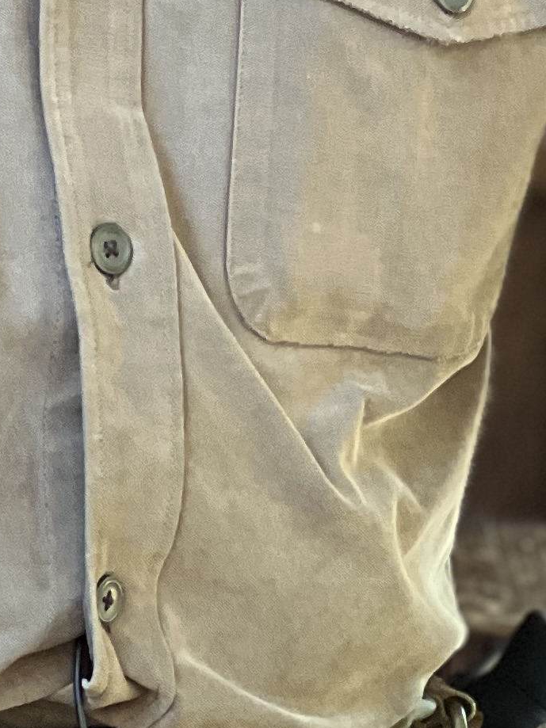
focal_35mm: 338
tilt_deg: +7.3
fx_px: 7110
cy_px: -409
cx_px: 490
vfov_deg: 5.8
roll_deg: -8.9
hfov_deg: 4.4
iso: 160
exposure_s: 1/40
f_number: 2.8
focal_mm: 9
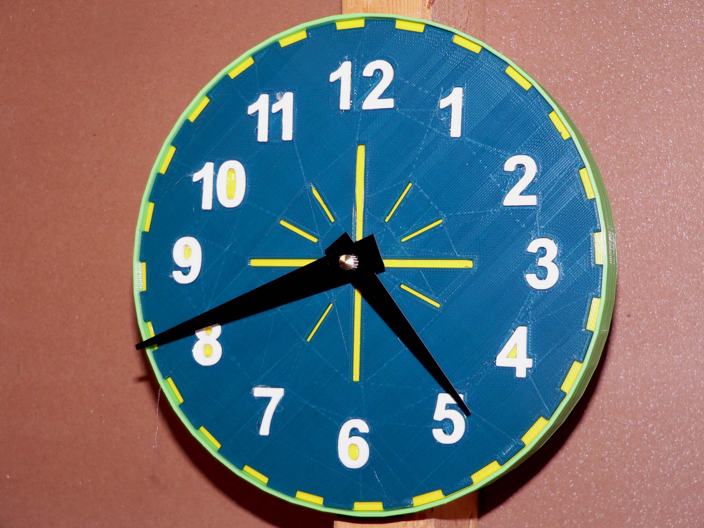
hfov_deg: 25.7
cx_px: 352
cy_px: 264
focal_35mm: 76
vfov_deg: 19.4
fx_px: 1546
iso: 100
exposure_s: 1/60
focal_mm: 12.7
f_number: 2.8
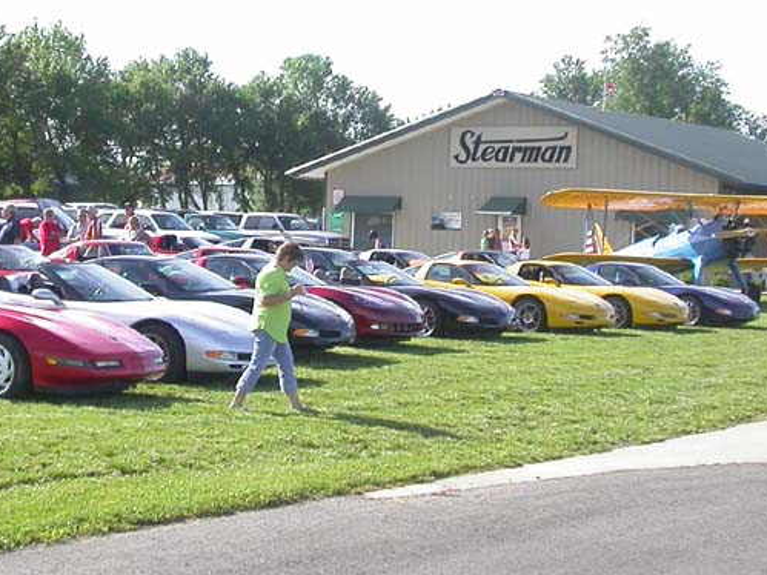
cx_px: 235
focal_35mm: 78
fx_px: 1728
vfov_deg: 18.9
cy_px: 231
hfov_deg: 24.9
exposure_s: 1/1000
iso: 100
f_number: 2.6
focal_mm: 7.85
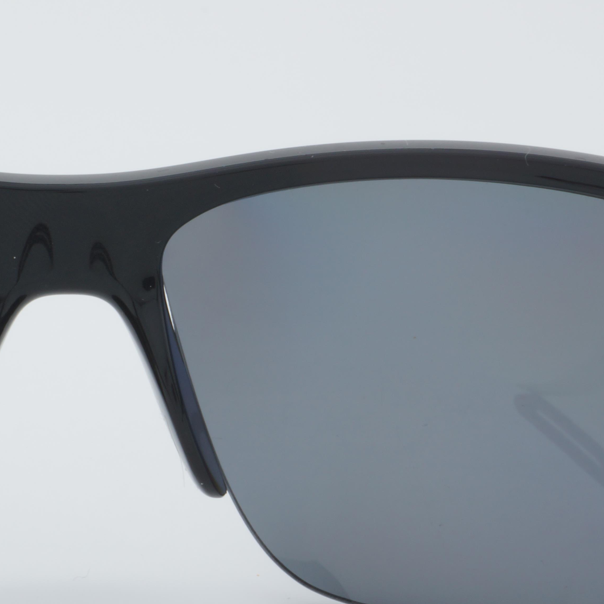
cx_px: 68
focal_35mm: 150
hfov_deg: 11.6
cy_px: 324
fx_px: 2963
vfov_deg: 11.6
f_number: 32
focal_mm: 45
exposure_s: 1/4
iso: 100
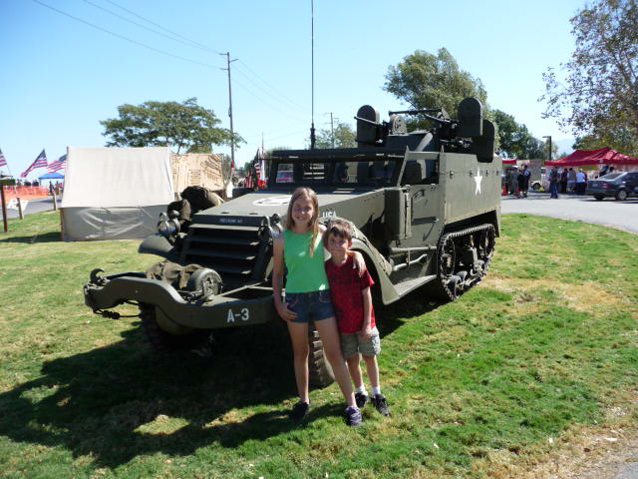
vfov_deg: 49.7
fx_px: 516
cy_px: 240
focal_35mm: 28
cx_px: 319
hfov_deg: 63.4
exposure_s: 1/500
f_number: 3.3
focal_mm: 4.7
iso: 100
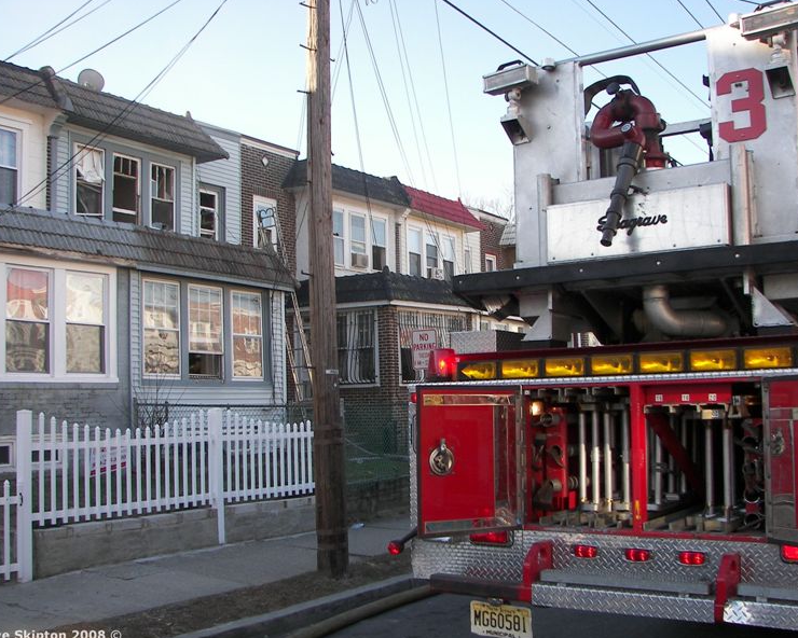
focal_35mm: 38
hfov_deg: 47.9
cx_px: 400
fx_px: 897
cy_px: 320
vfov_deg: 39.2
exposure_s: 1/200
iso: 50
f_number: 2.8
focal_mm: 6
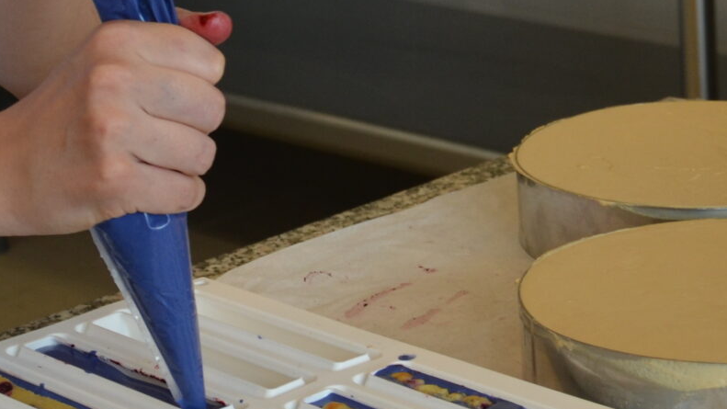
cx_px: 188
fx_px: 2545
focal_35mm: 132
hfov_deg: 16.2
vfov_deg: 9.0
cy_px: -187
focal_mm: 26
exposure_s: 1/125
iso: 400
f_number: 5.6
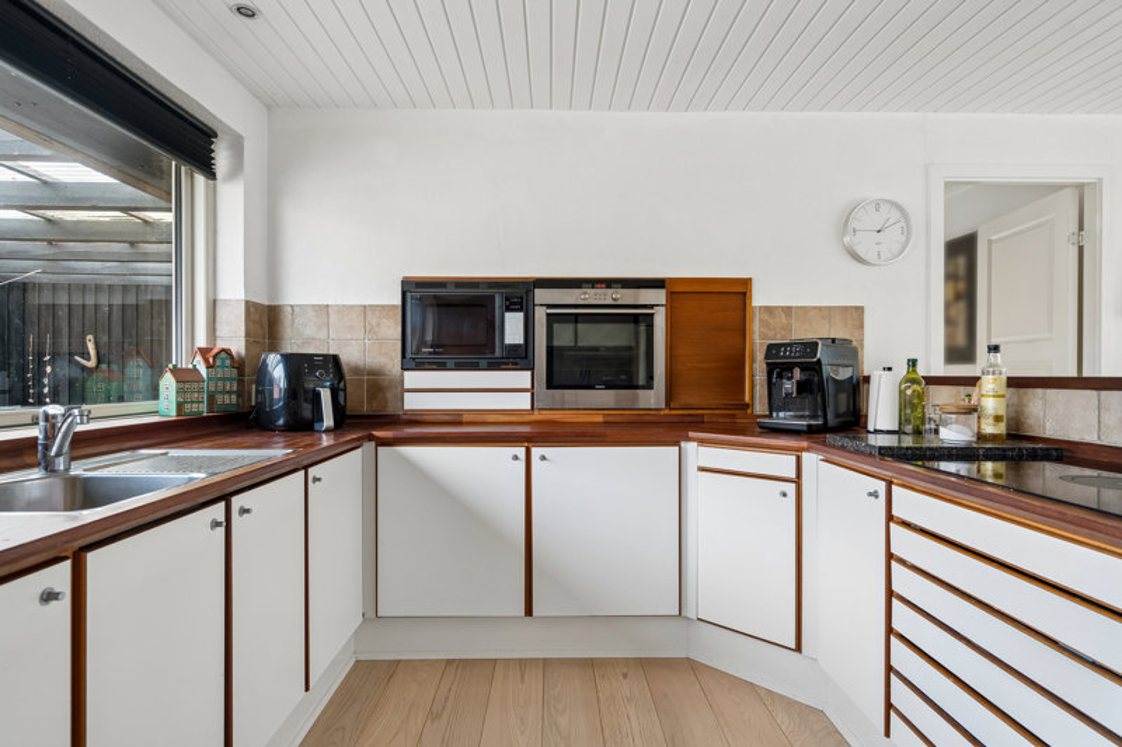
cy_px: 374
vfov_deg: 67.4
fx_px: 561
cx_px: 561
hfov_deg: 90.0
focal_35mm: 18
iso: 400
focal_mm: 18
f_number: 5.6
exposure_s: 1/40
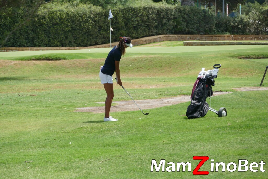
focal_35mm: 264
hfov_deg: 7.8
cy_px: 90
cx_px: 134
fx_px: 1965
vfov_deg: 5.2
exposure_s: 1/1000
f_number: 4
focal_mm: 96.45
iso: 125
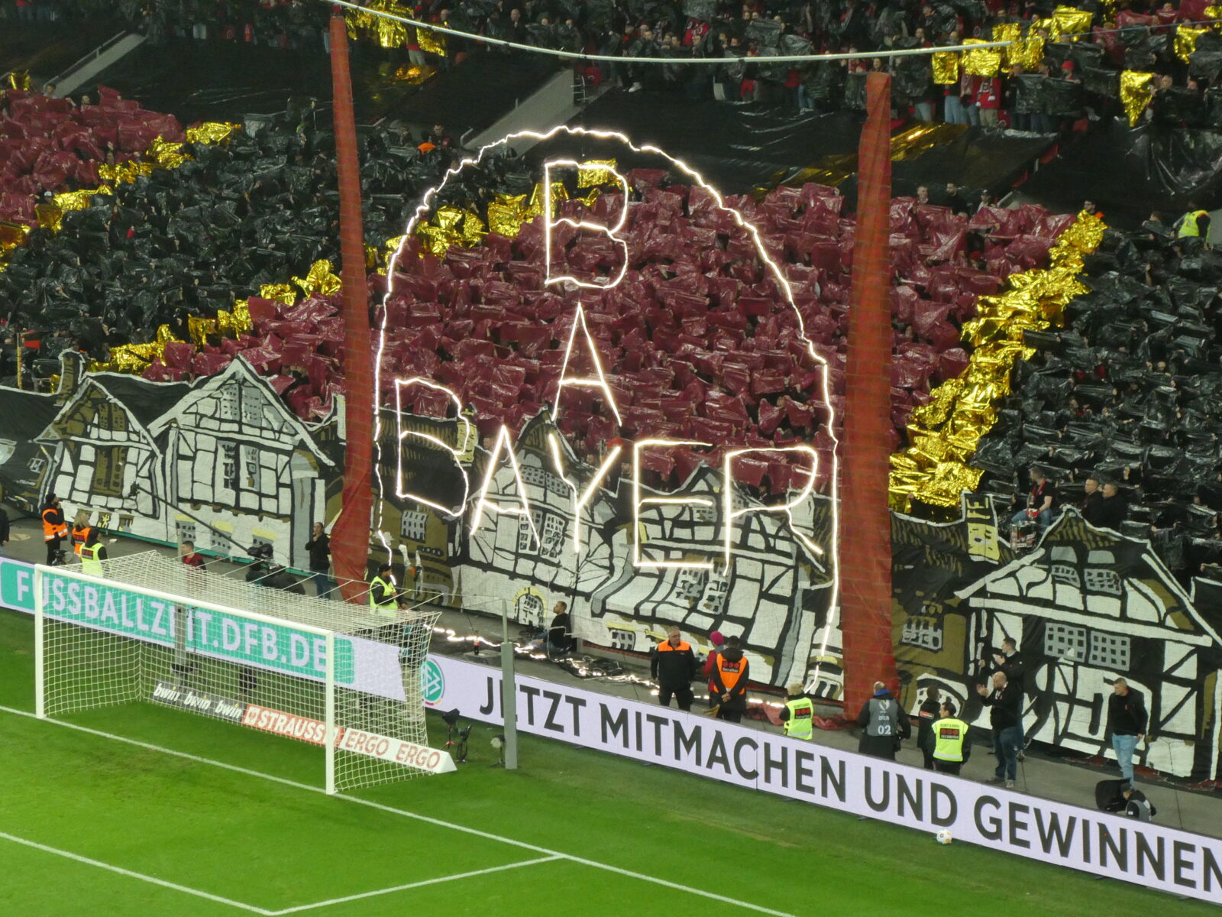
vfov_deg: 9.8
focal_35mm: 151
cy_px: 458
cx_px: 611
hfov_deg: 13.1
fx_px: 5331
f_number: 5.4
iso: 400
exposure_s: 1/80
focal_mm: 27.1
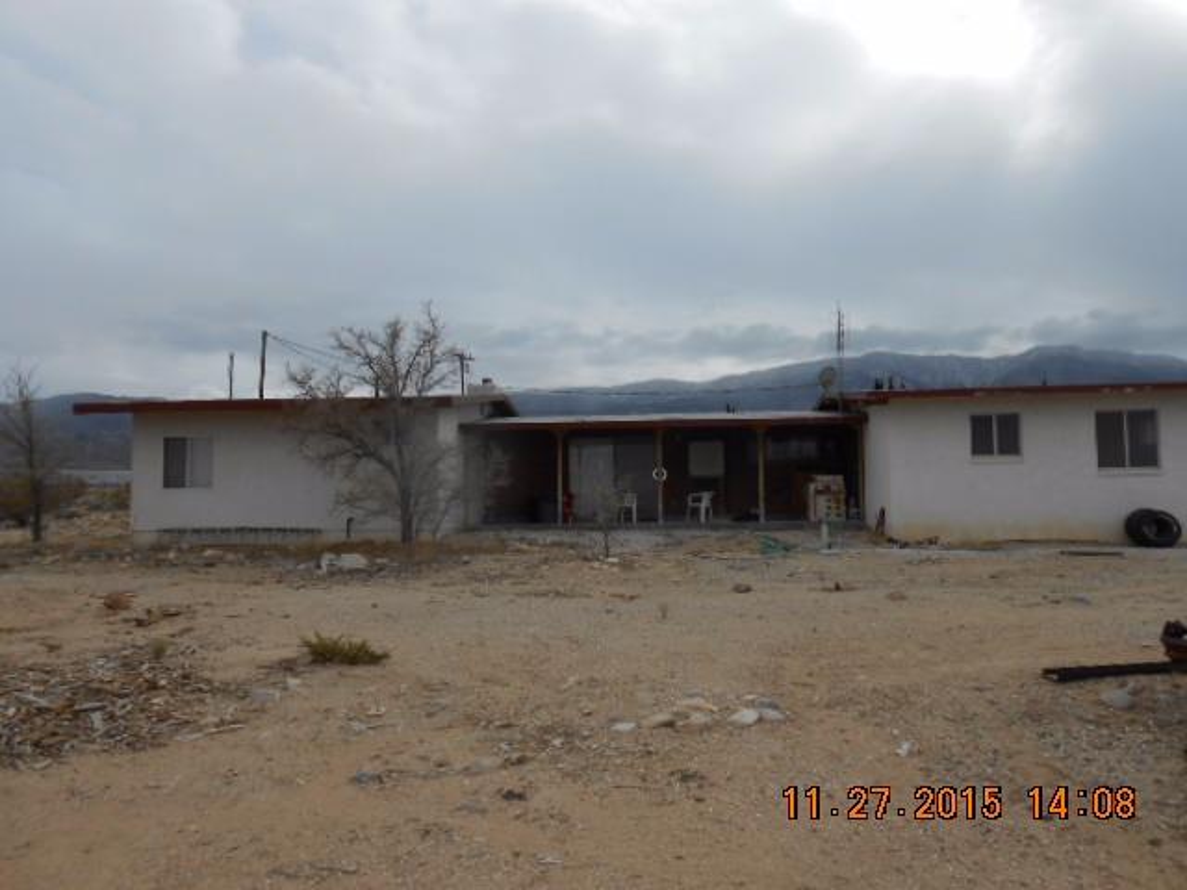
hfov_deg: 67.3
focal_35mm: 26
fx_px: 892
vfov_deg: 53.1
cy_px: 445
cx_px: 594
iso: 80
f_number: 3.5
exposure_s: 1/1250
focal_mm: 4.6
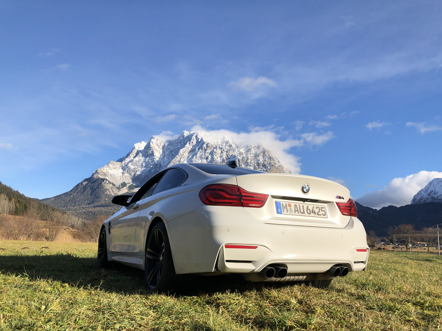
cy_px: 166
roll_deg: -3.0
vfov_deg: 49.7
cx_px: 221
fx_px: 358
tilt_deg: +12.7
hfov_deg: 63.4
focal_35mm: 28
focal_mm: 4
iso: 20
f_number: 1.8
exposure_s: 1/3003
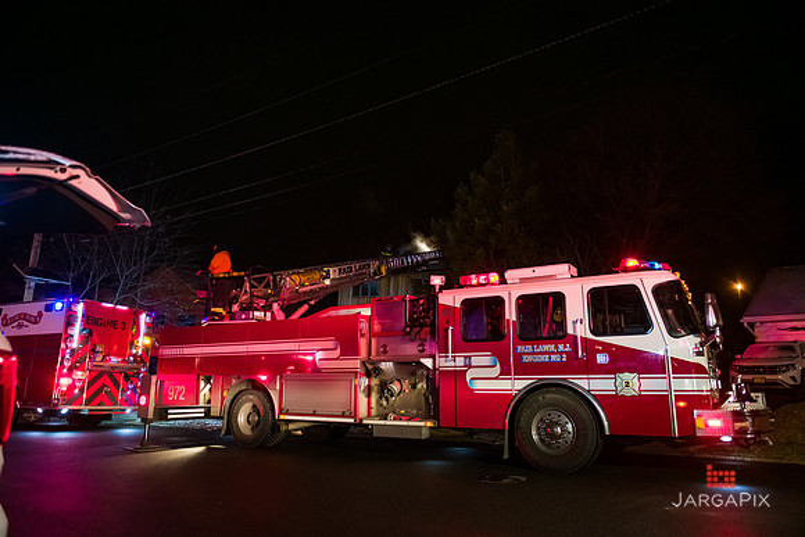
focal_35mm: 24
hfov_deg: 73.7
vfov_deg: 53.2
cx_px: 402
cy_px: 268
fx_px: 537
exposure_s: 1/125
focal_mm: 24
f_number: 3.2
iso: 1600
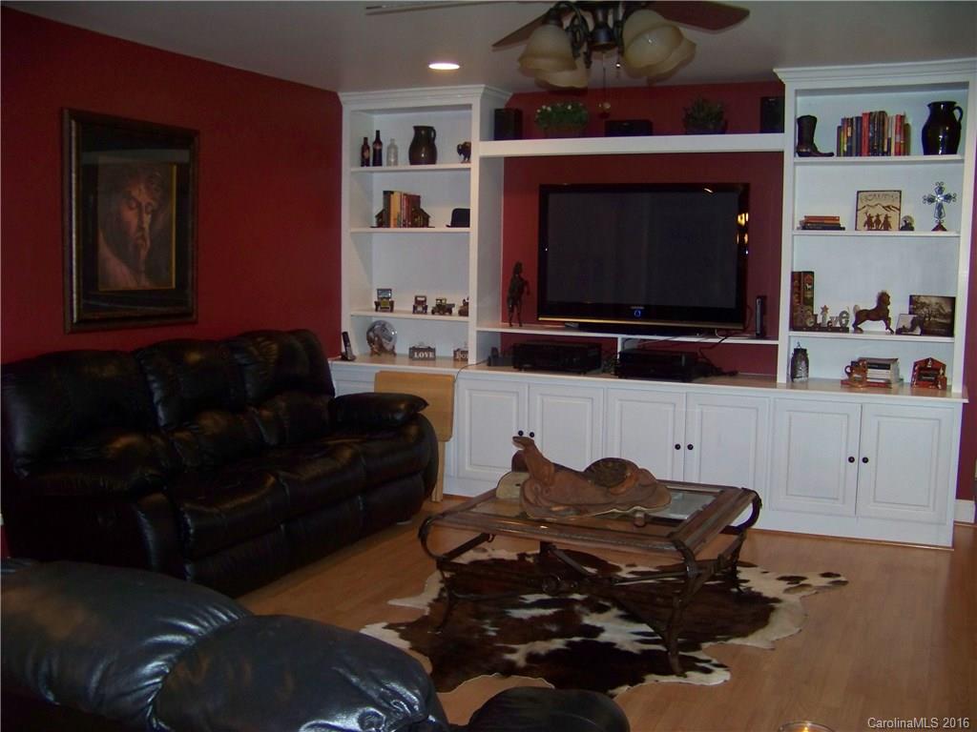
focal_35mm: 36
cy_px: 366
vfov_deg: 39.7
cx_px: 488
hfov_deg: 51.4
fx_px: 1016
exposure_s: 1/30
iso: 200
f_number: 2.8
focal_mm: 5.85
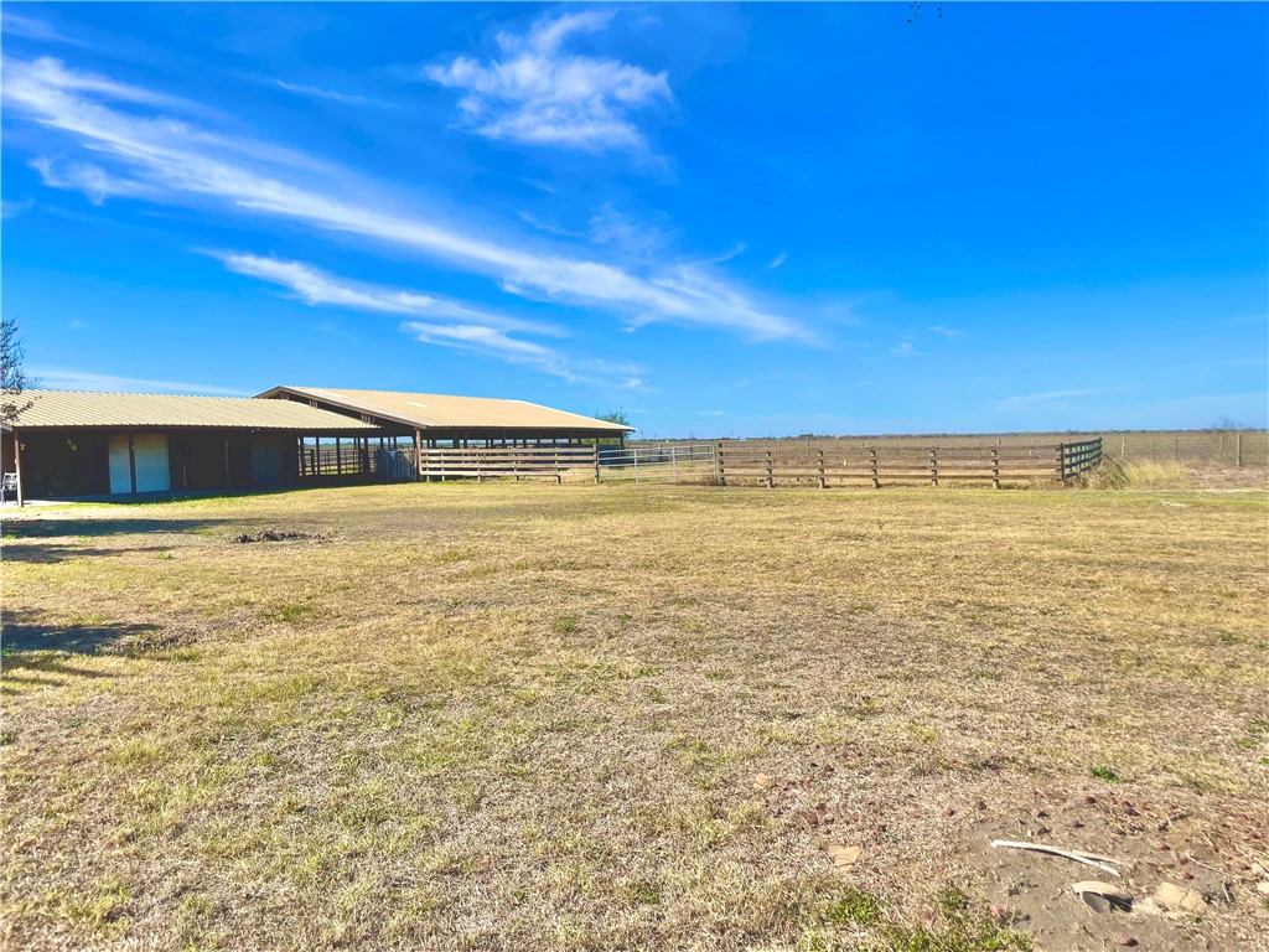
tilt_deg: -2.2
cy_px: 476
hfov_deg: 67.3
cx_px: 634
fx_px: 953
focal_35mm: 26
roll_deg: +1.7
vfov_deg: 53.1
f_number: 1.6
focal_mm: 4.2
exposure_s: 1/4651
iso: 32
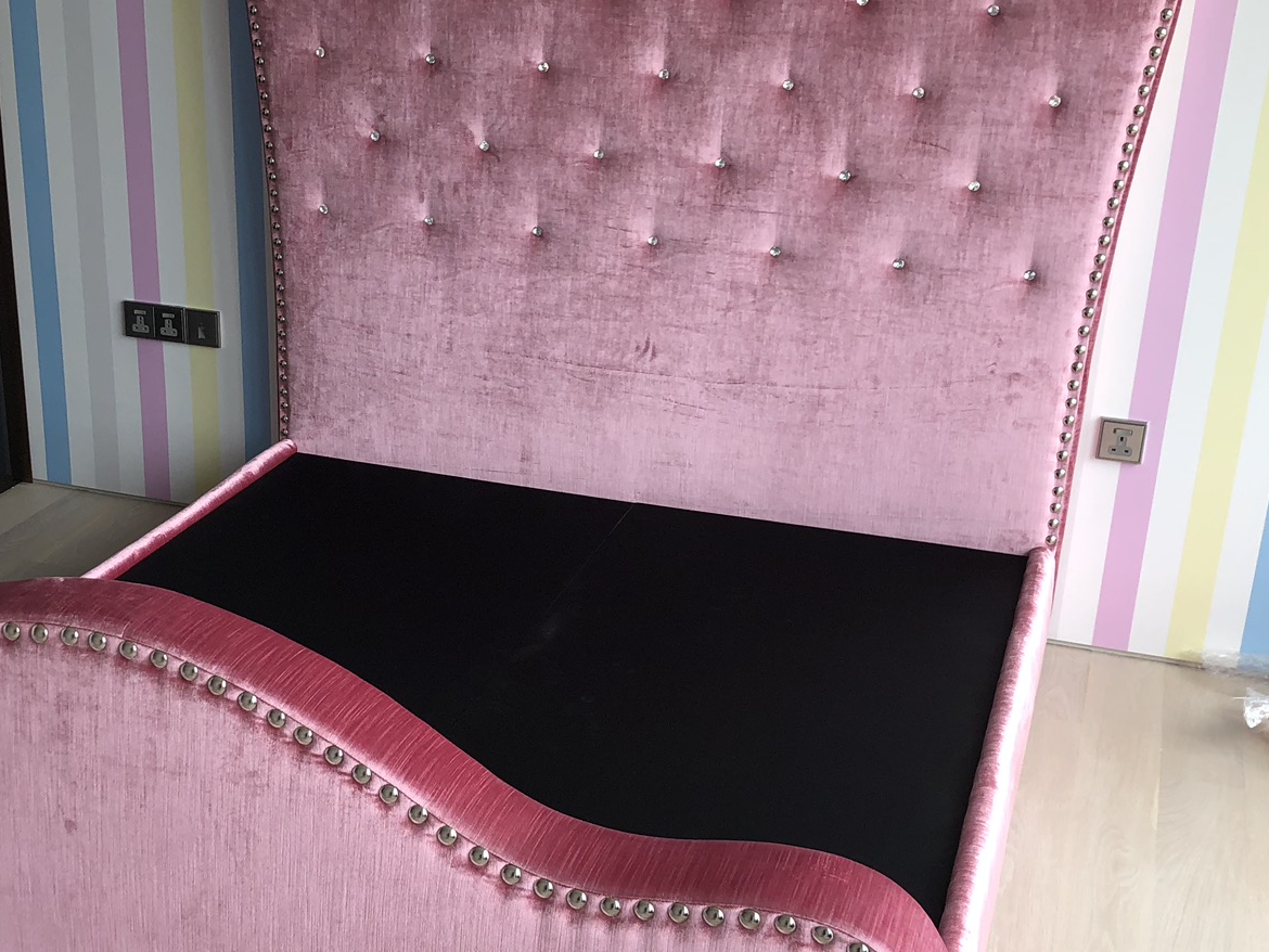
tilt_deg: -22.3
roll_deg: -0.1
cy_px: 575
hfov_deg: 38.5
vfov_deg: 29.6
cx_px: 438
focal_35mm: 49
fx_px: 1797
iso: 32
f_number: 1.8
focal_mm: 4
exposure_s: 1/120
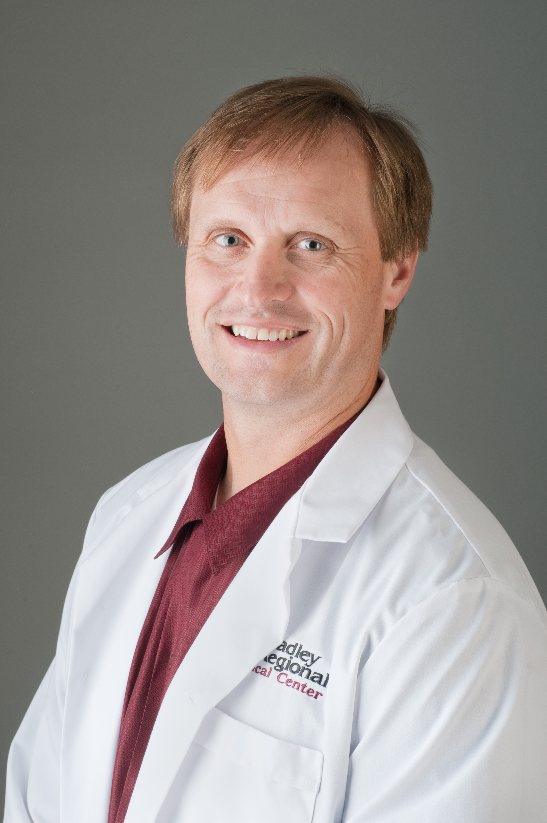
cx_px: 274
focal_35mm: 85
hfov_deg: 16.1
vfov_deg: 23.9
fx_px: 1940
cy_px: 412
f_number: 16
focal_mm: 85
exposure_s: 1/200
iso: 200
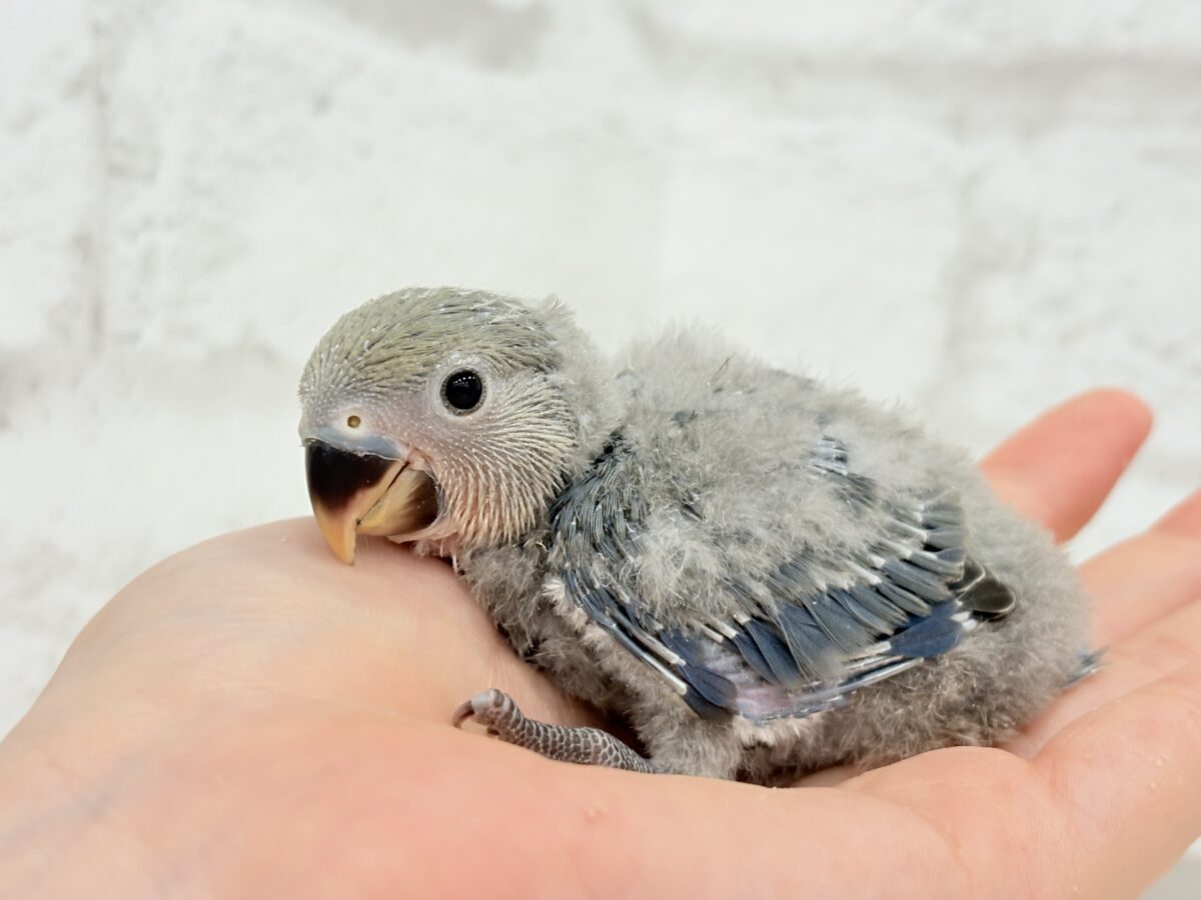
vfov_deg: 28.0
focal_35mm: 52
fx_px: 1804
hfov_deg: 36.8
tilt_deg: -3.1
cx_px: 600
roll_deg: -5.2
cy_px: 450
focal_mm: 5.96
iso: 40
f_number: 1.6
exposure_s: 1/50
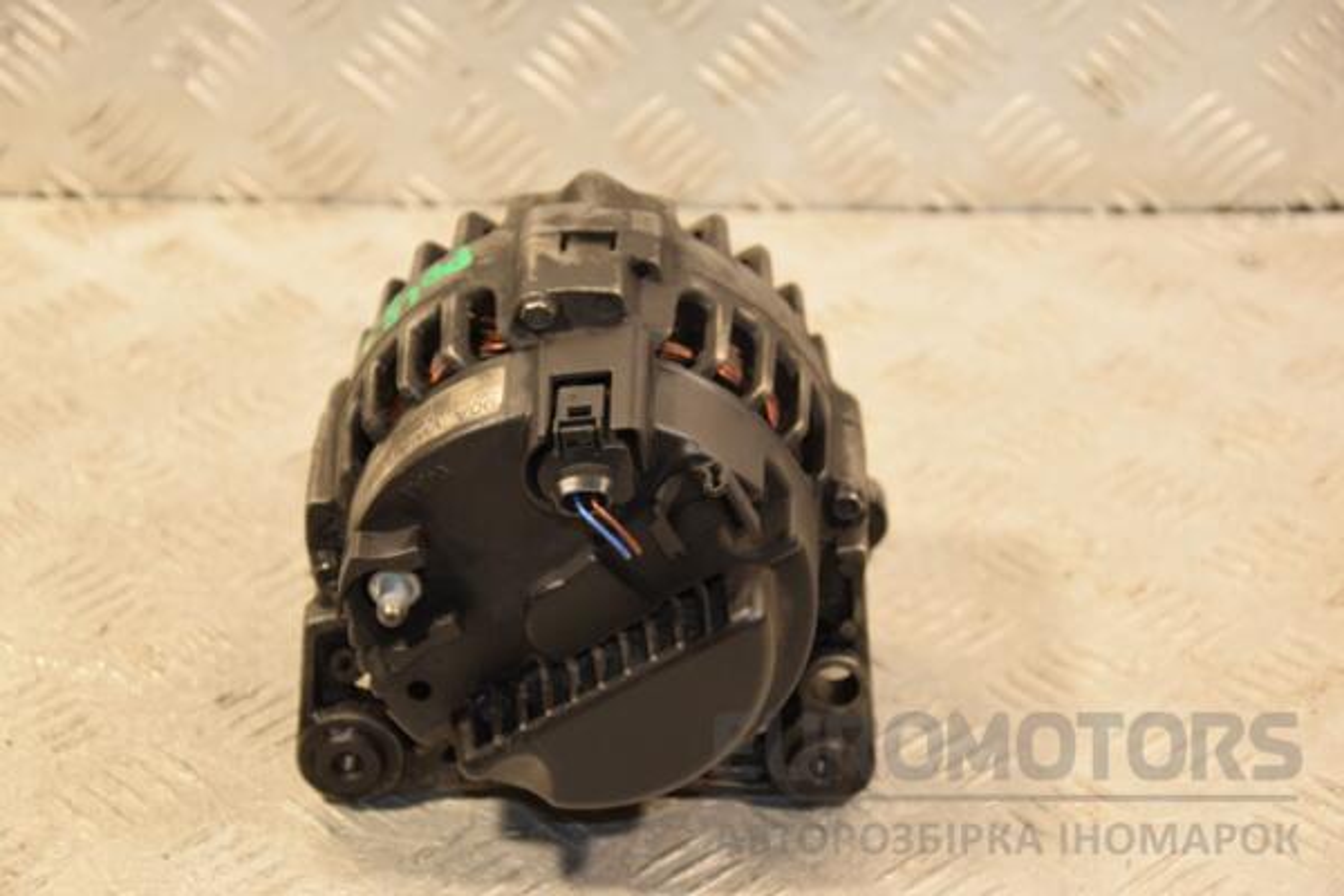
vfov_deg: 13.8
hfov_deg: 20.6
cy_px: 448
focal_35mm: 99
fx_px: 3696
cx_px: 672
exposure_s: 1/125
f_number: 5.3
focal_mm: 66
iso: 800
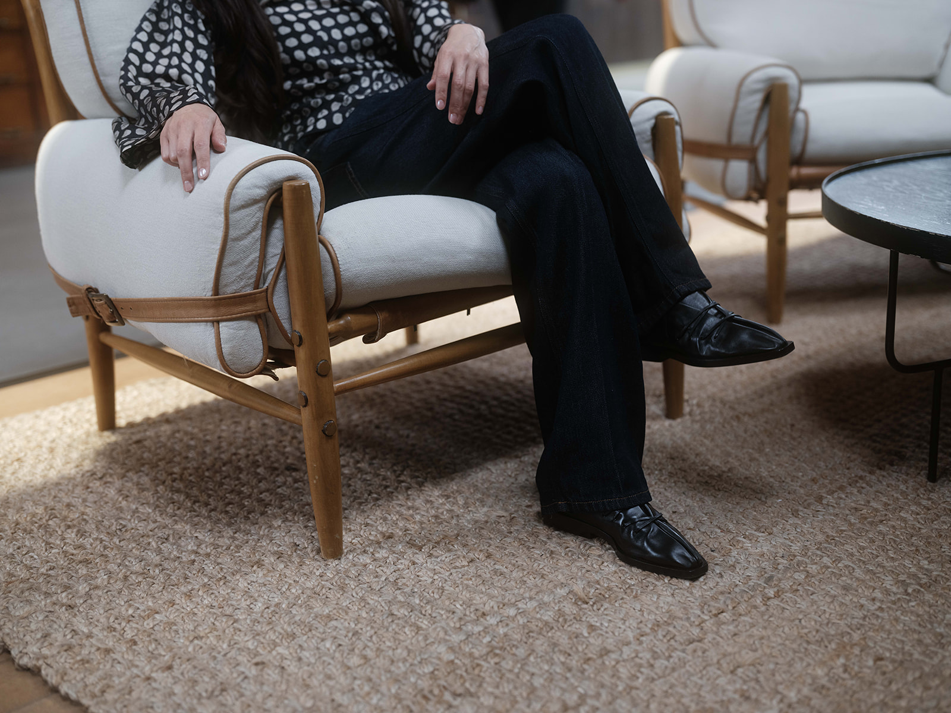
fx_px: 1209
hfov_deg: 42.9
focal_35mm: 44
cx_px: 476
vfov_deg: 32.9
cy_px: 356
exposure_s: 1/100
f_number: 2.5
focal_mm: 55
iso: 1250
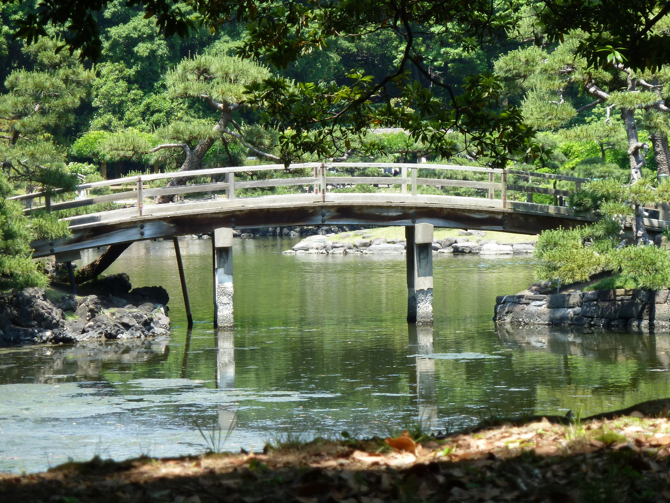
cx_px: 335
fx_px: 3271
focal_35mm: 169
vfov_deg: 8.8
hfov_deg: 11.7
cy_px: 252
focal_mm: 27.8
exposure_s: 1/125
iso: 80
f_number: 4.5
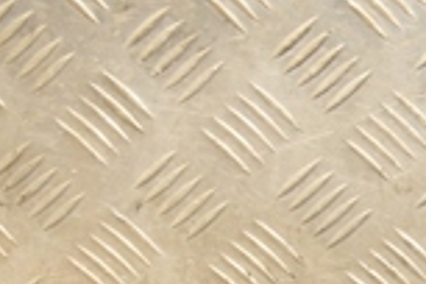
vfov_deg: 6.4
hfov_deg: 9.2
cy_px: 445
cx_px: 760
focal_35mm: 213
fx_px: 2520
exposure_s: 1/160
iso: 800
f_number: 5
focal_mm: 34
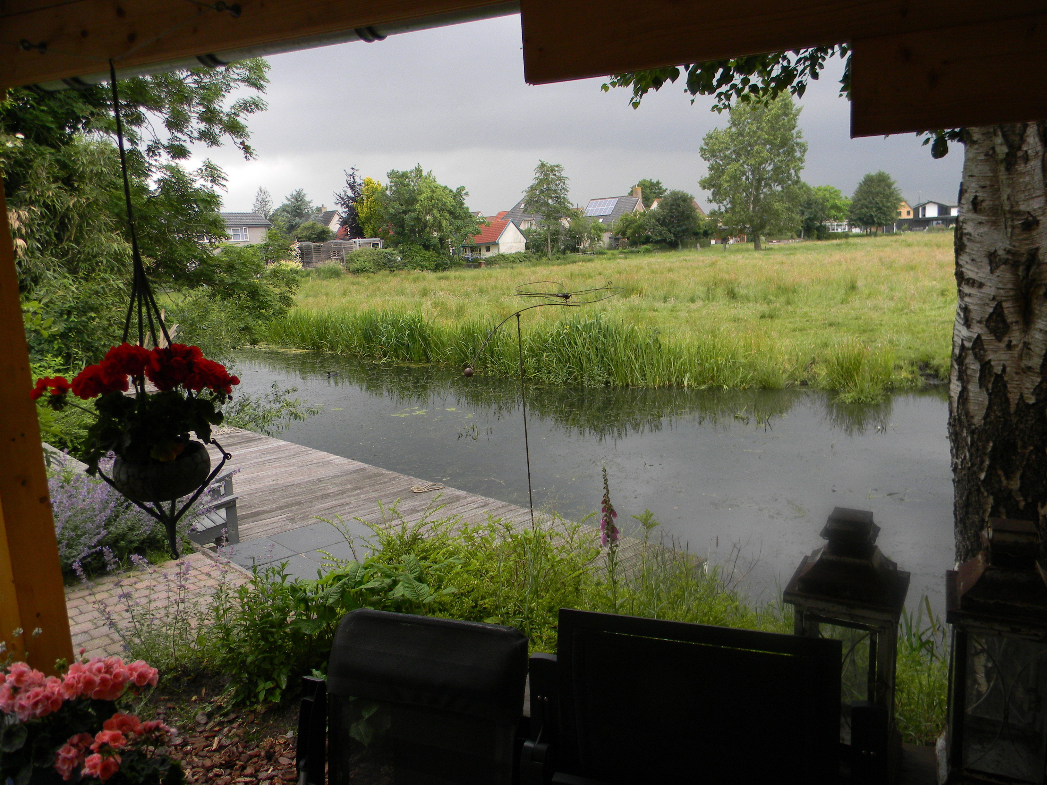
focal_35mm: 28
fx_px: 847
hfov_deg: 63.4
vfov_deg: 49.7
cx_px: 524
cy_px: 392
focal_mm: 5
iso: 80
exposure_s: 1/201
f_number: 3.5
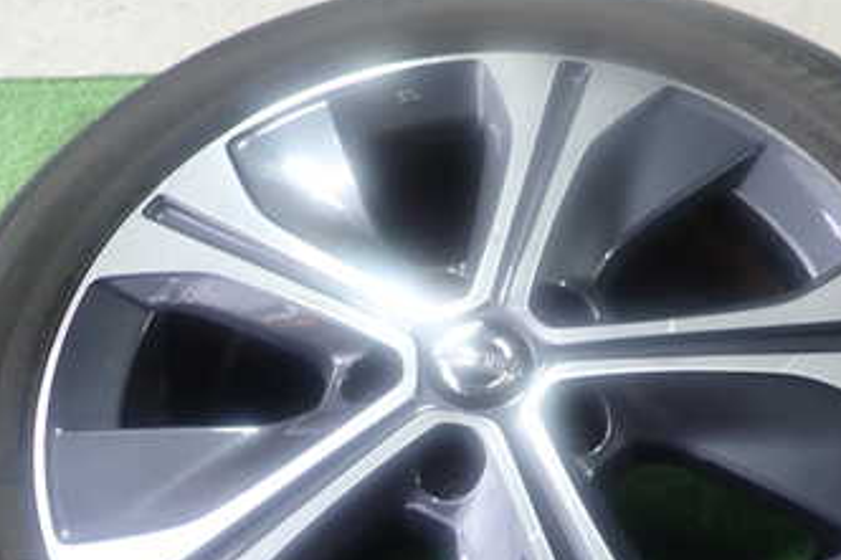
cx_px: 494
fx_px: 1097
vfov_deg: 27.7
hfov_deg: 41.8
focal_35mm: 47
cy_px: 492
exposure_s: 1/60
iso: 200
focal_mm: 4.5
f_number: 2
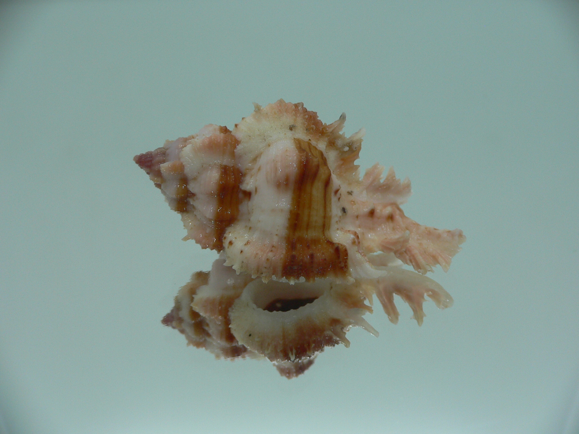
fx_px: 585
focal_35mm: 35
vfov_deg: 40.7
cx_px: 290
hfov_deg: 52.6
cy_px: 217
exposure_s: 1/60
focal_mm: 4.6
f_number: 2.8
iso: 80
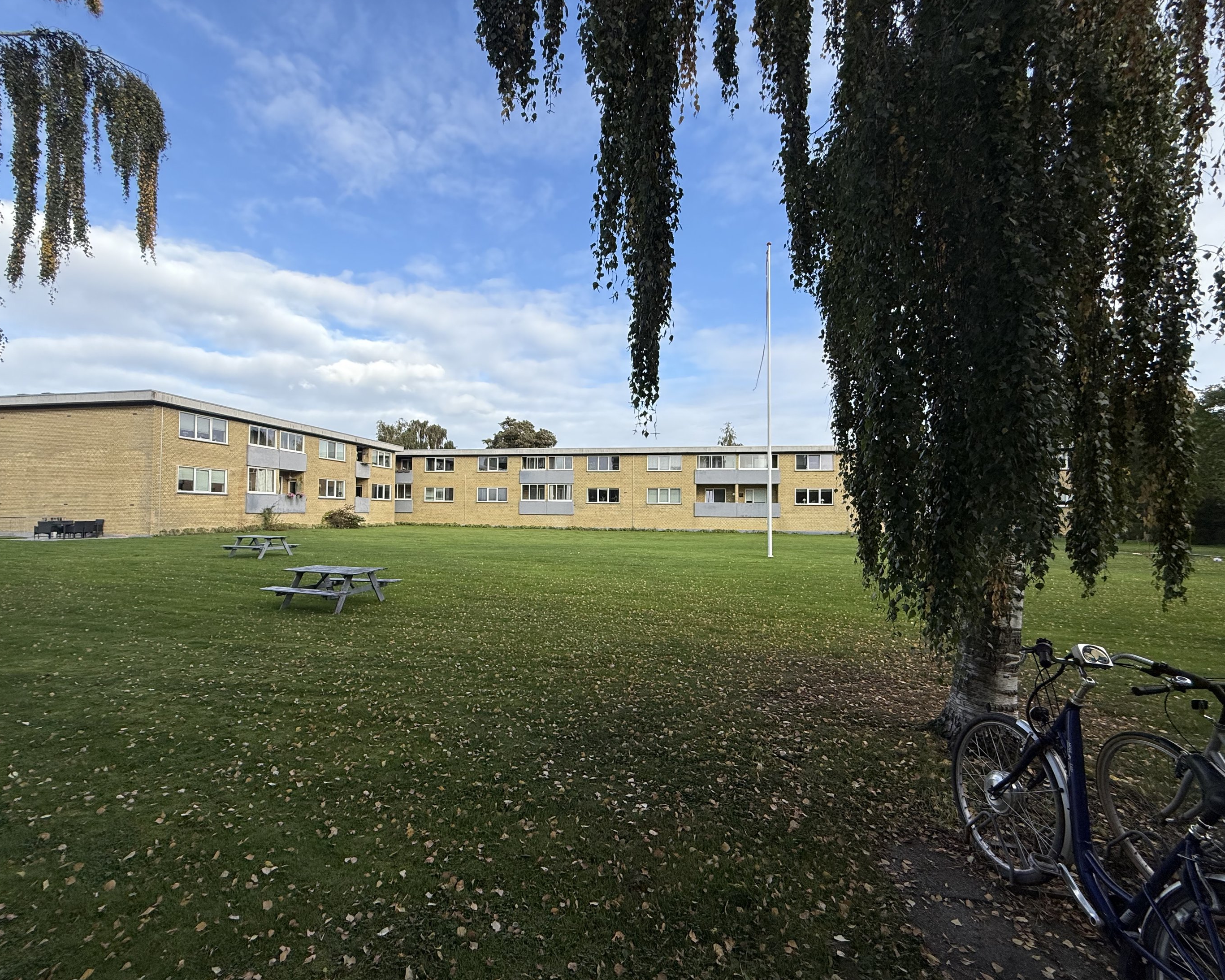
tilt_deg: +2.2
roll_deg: -0.5
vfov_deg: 84.0
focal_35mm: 15
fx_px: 544
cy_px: 499
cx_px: 588
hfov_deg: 96.7
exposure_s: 1/1145
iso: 50
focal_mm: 2.22
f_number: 2.2
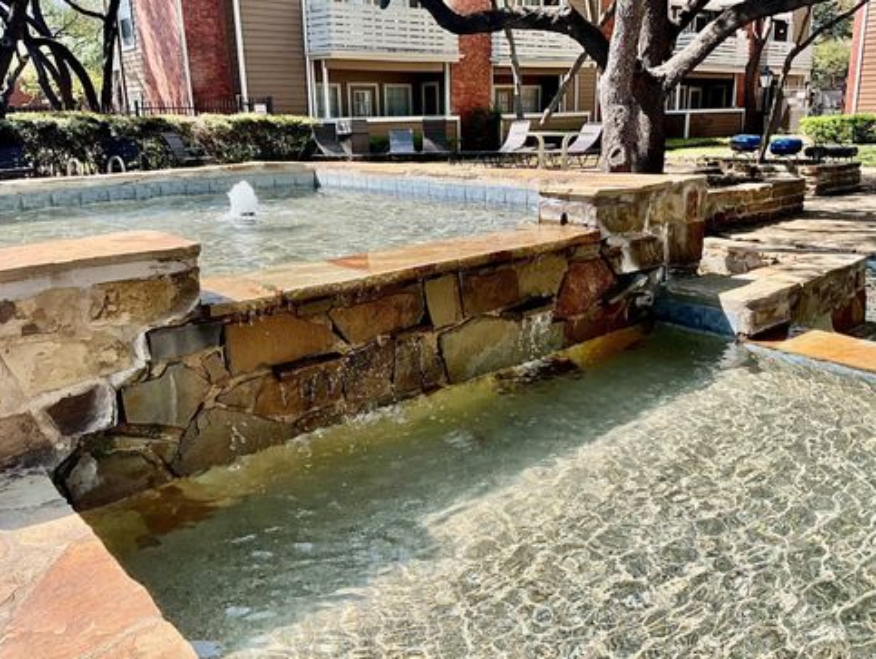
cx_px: 446
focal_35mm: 30
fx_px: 760
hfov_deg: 59.9
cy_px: 331
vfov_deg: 46.9
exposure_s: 1/666
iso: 25
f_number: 1.8
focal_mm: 3
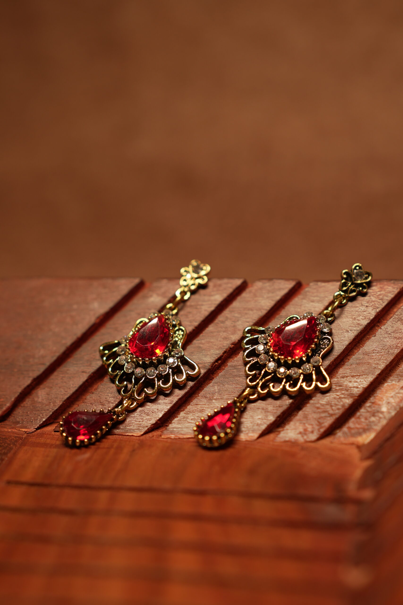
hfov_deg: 26.0
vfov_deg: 38.2
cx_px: 202
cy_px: 302
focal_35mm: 52
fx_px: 873
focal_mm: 35
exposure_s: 1/125
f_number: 2.5
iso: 160
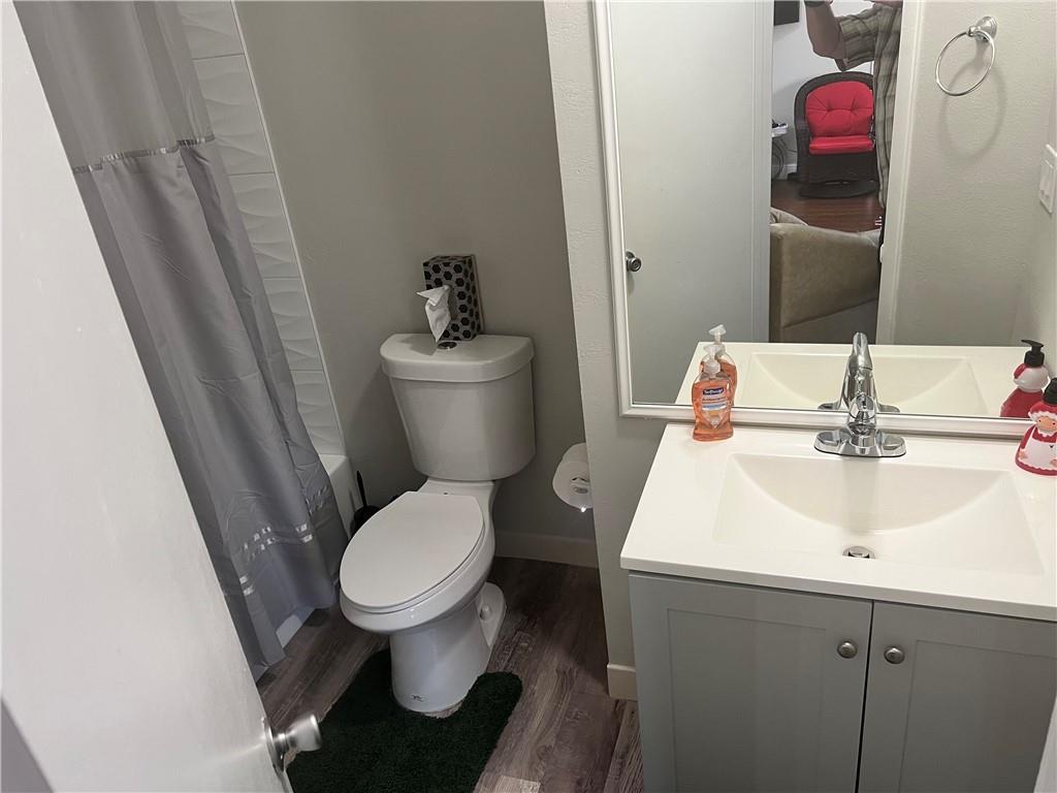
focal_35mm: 26
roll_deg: +7.7
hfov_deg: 67.3
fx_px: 794
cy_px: 396
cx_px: 528
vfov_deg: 53.1
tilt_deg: -26.0
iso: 100
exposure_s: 1/60
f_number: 1.5
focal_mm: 5.7
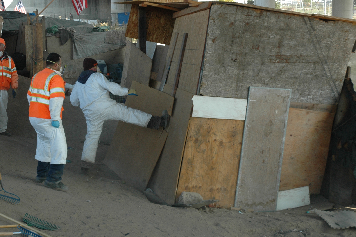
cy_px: 101
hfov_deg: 29.7
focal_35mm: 68
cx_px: 133
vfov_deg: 20.1
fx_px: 668
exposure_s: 1/250
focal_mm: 35
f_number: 8
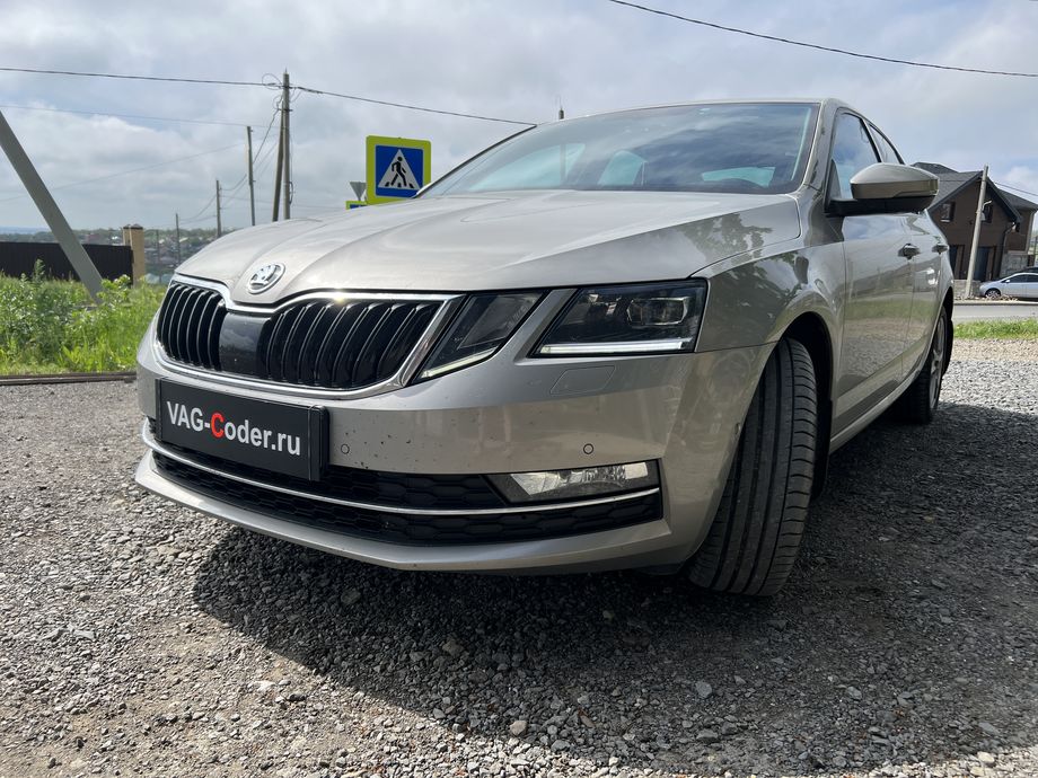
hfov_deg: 67.3
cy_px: 389
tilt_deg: -10.4
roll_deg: -1.6
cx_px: 519
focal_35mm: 26
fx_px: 780
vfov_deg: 53.1
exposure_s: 1/5076
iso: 50
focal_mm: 5.7
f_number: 1.5
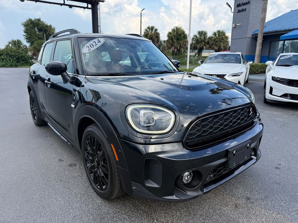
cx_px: 149
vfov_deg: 56.8
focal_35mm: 24
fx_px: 207
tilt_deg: -15.2
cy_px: 112
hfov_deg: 71.6
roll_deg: +1.1
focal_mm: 6.76
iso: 100
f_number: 1.78
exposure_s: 1/1618
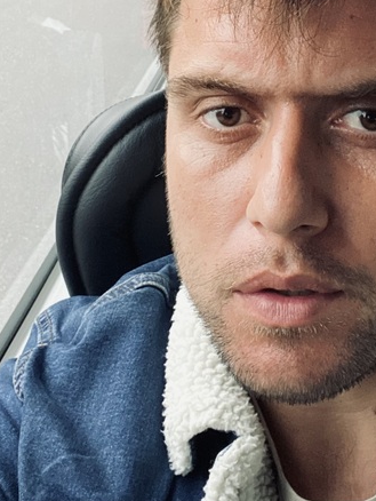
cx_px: 246
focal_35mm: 63
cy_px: 105
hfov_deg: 23.2
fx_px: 912
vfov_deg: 30.0
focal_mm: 2.71
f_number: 2.2
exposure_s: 1/57
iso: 400
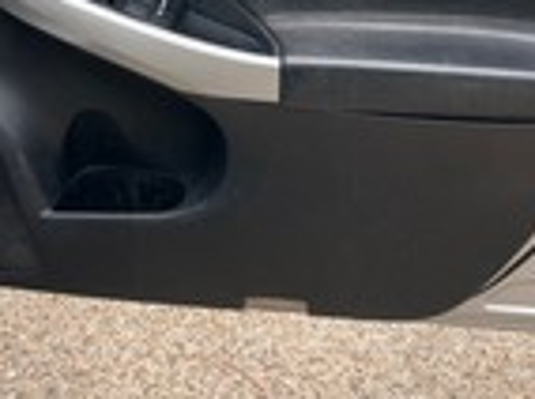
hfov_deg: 30.3
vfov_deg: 22.1
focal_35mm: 64
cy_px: 4
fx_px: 987
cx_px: 264
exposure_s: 1/432
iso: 32
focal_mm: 4.2
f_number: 1.6
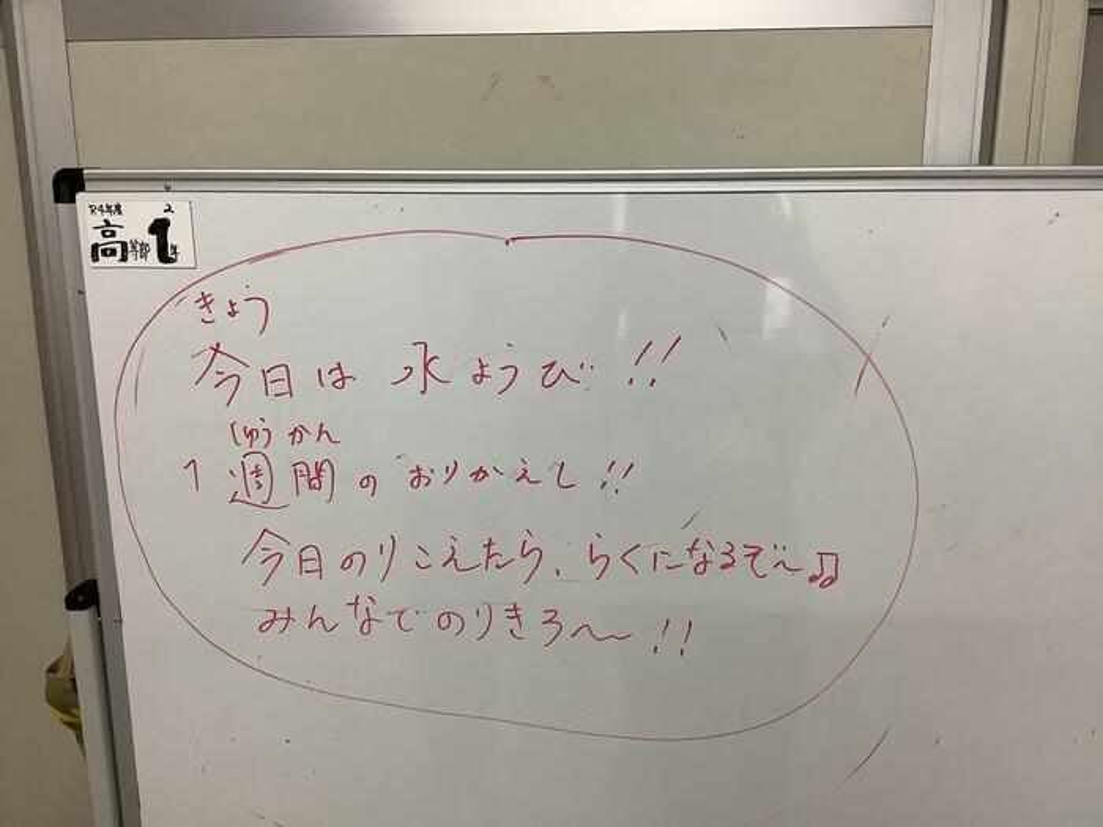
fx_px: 988
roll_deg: +0.2
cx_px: 552
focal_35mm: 31
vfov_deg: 45.4
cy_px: 414
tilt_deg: -13.9
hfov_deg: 58.4
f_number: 2.4
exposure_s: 1/60
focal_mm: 3.3
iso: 100
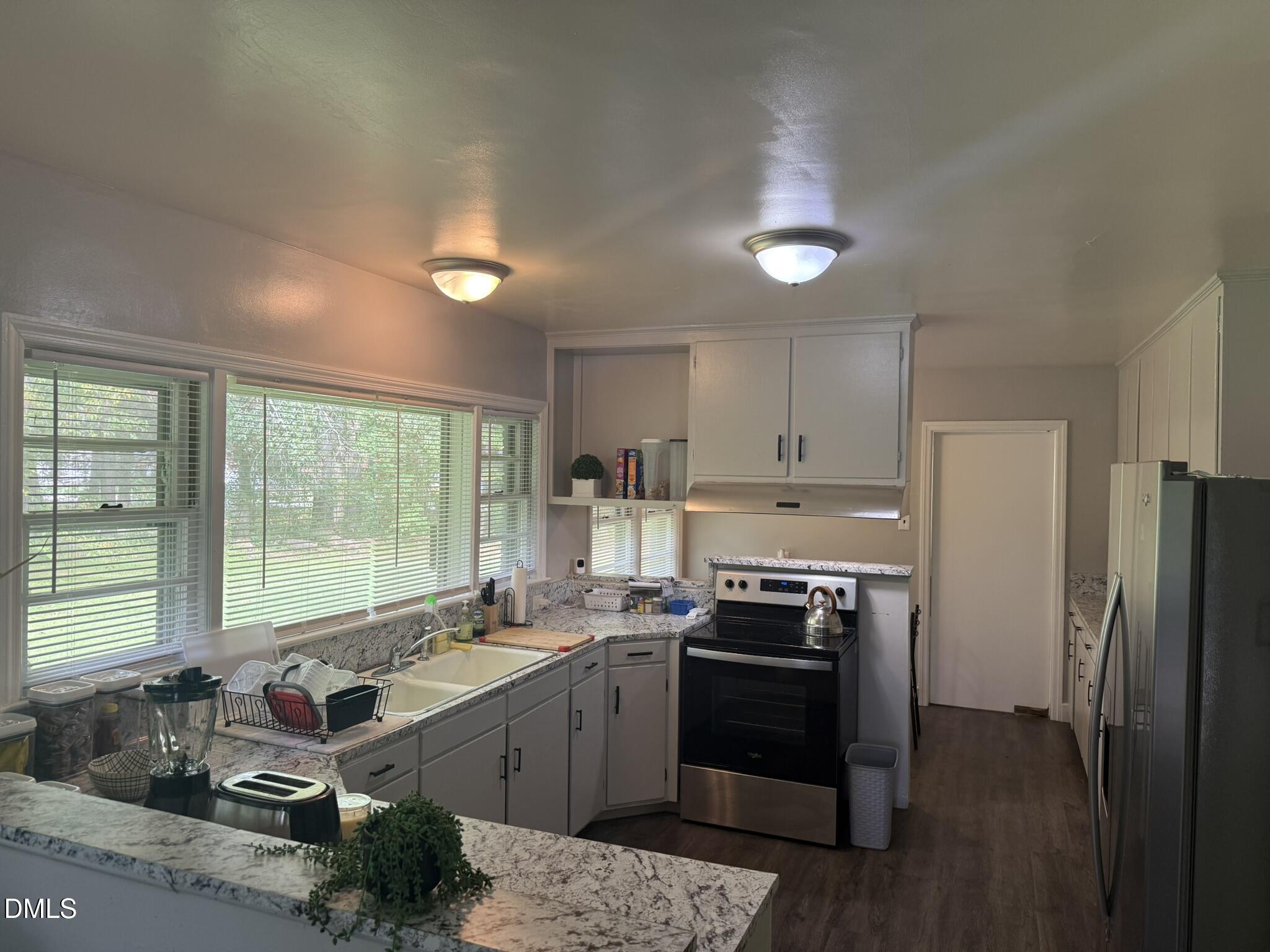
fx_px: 881
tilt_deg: -1.4
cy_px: 476
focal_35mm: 24
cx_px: 635
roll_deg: -1.3
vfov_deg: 56.8
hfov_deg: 71.6
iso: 125
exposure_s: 1/120
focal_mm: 6.76
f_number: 1.78
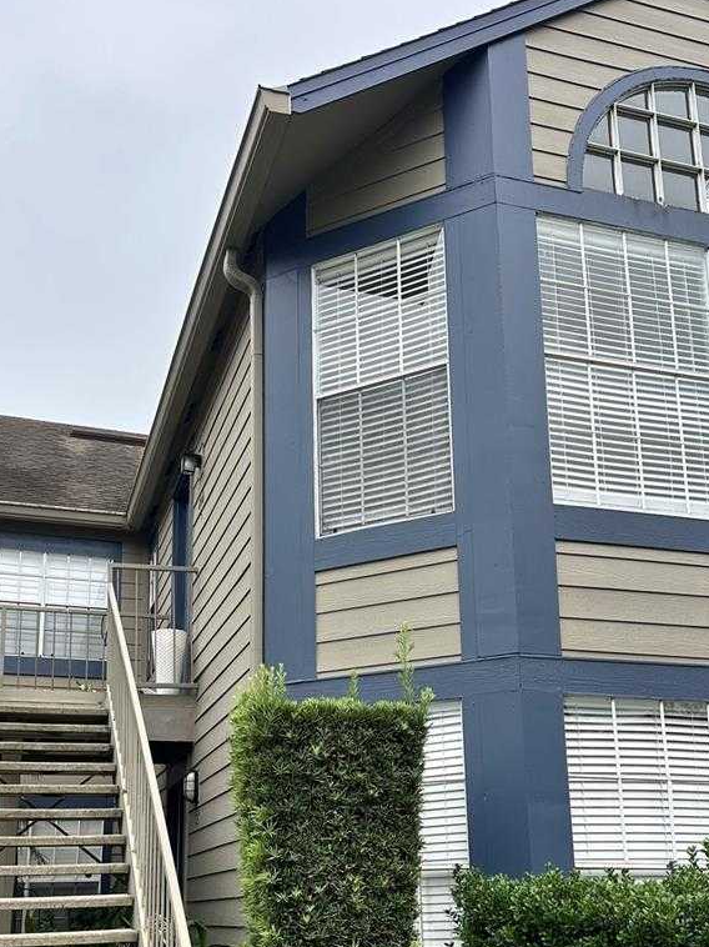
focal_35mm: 38
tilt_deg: +14.0
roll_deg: -0.6
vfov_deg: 47.8
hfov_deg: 37.7
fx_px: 1038
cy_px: 663
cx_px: 317
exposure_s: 1/484
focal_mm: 6.86
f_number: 1.78
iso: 80
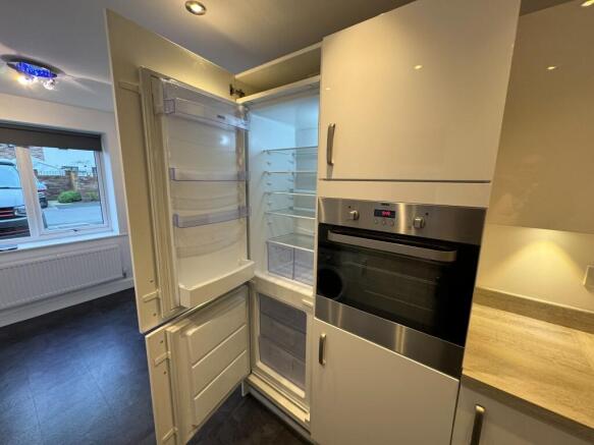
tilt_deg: -10.5
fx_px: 240
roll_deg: -1.7
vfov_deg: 85.7
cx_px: 297
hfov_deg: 102.1
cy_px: 222
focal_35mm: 14
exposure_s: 1/100
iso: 200
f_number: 2.2
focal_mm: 2.22
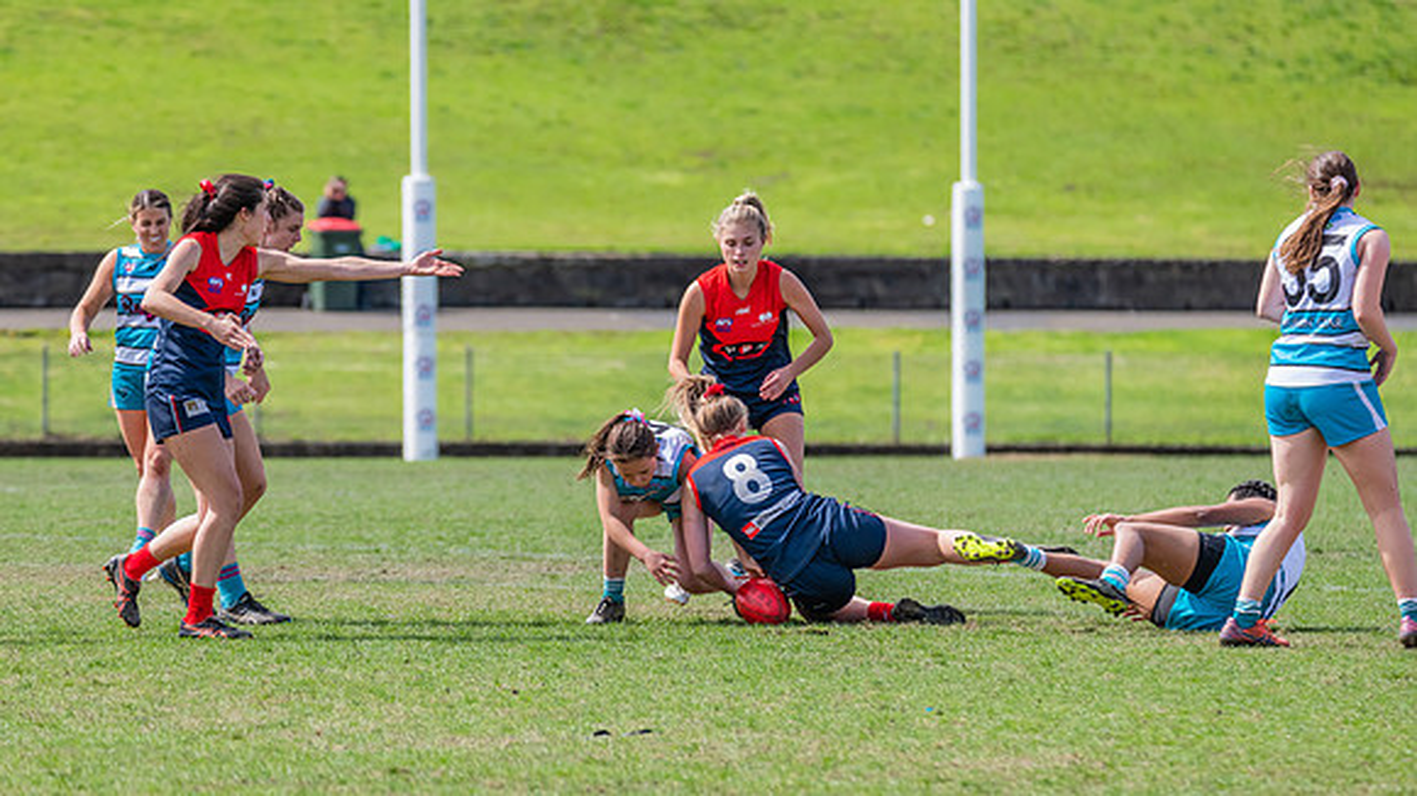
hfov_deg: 6.0
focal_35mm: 357
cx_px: 667
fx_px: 13410
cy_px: 369
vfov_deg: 3.4
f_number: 7.1
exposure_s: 1/1600
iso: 800
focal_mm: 320
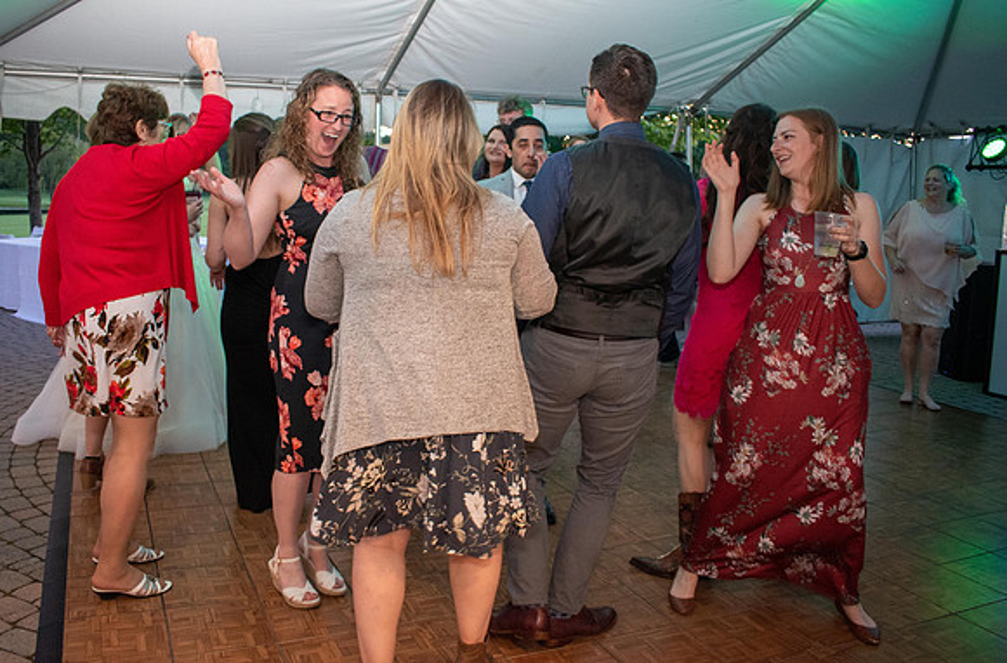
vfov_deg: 42.6
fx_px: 849
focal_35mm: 30
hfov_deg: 61.1
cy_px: 286
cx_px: 441
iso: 1800
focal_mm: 18
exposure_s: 1/60
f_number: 3.5
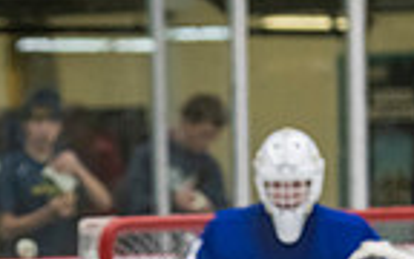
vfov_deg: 2.9
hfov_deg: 4.6
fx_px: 5145
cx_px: 26
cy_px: 554
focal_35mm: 456
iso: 2000
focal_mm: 110
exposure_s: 1/640
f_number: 3.2
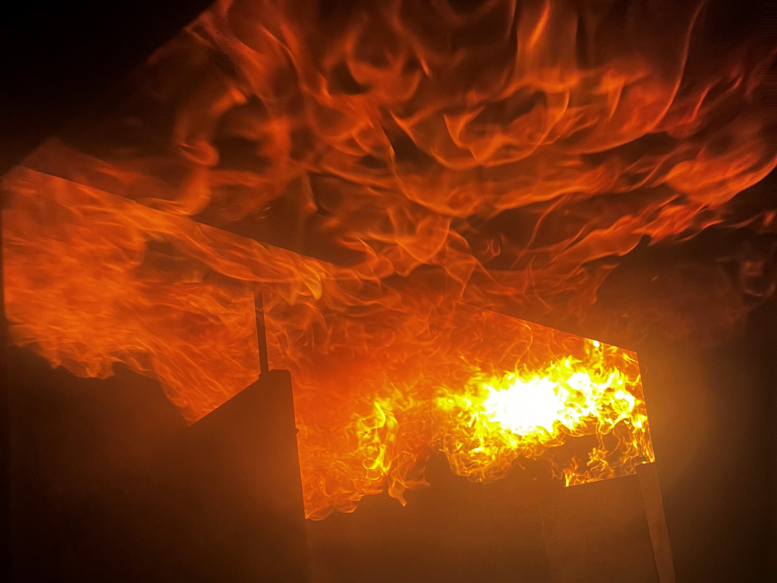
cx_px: 388
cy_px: 292
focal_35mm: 26
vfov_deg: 53.1
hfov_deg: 67.3
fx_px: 584
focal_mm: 5.7
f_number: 1.5
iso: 200
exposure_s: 1/60
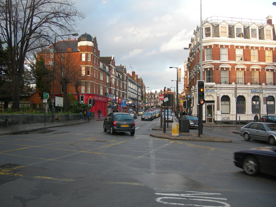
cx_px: 133
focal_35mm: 40
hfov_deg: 46.8
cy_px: 100
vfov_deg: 36.0
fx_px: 319
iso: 50
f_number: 2.8
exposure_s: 1/69.6
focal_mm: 7.8
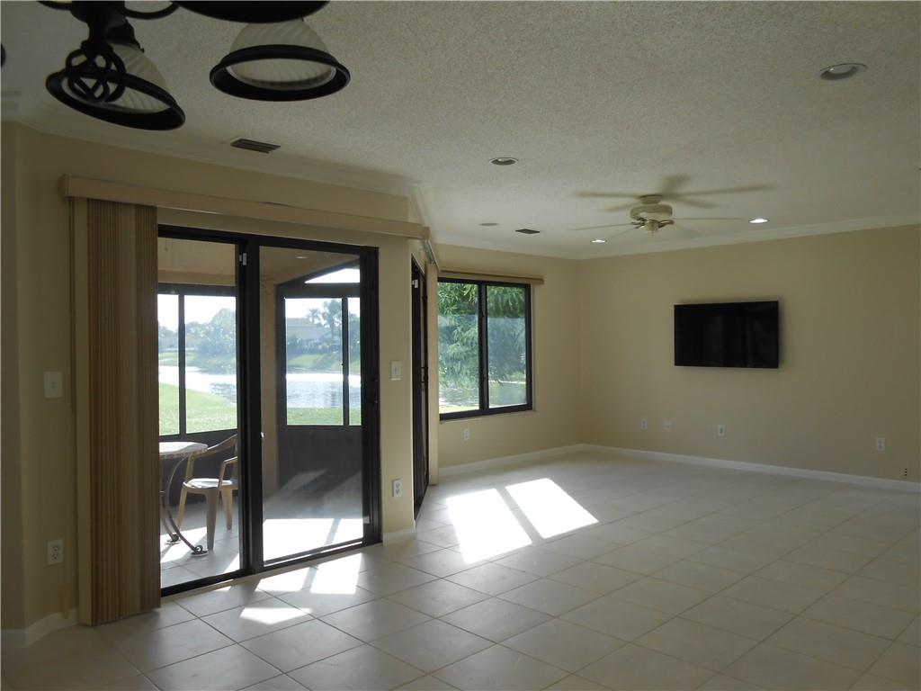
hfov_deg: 67.3
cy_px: 346
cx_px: 460
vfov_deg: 53.1
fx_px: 692
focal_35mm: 26
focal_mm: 4.6
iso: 80
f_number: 3.5
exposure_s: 1/100
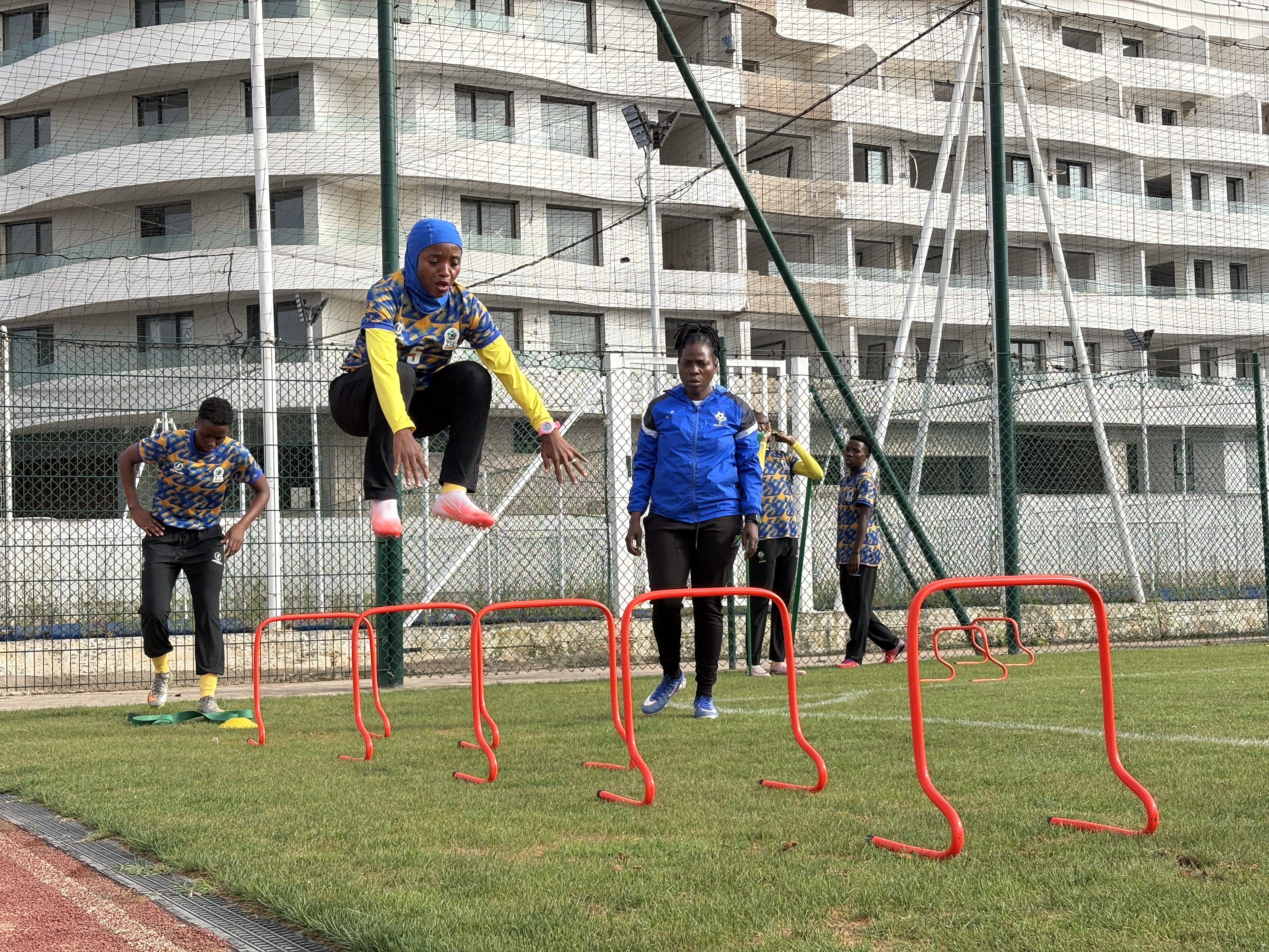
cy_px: 476
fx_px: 1906
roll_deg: +2.4
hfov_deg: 36.8
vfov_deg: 28.0
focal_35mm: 52
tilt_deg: +2.7
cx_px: 634
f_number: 1.6
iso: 40
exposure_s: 1/2364
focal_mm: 5.96
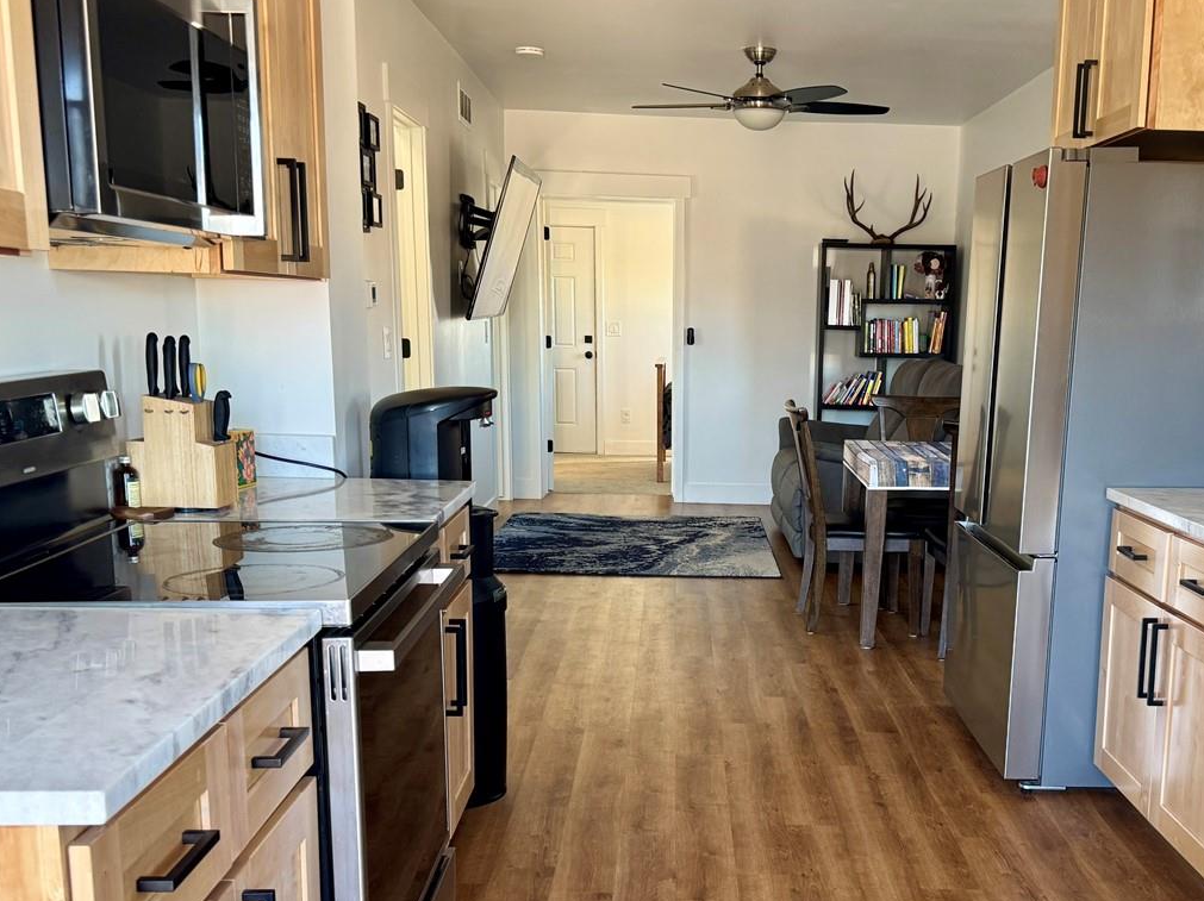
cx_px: 773
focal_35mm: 38
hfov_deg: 48.4
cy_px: 592
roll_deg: +0.2
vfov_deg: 37.3
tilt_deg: -11.3
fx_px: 1321
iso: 200
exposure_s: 1/60
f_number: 1.78
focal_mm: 6.76
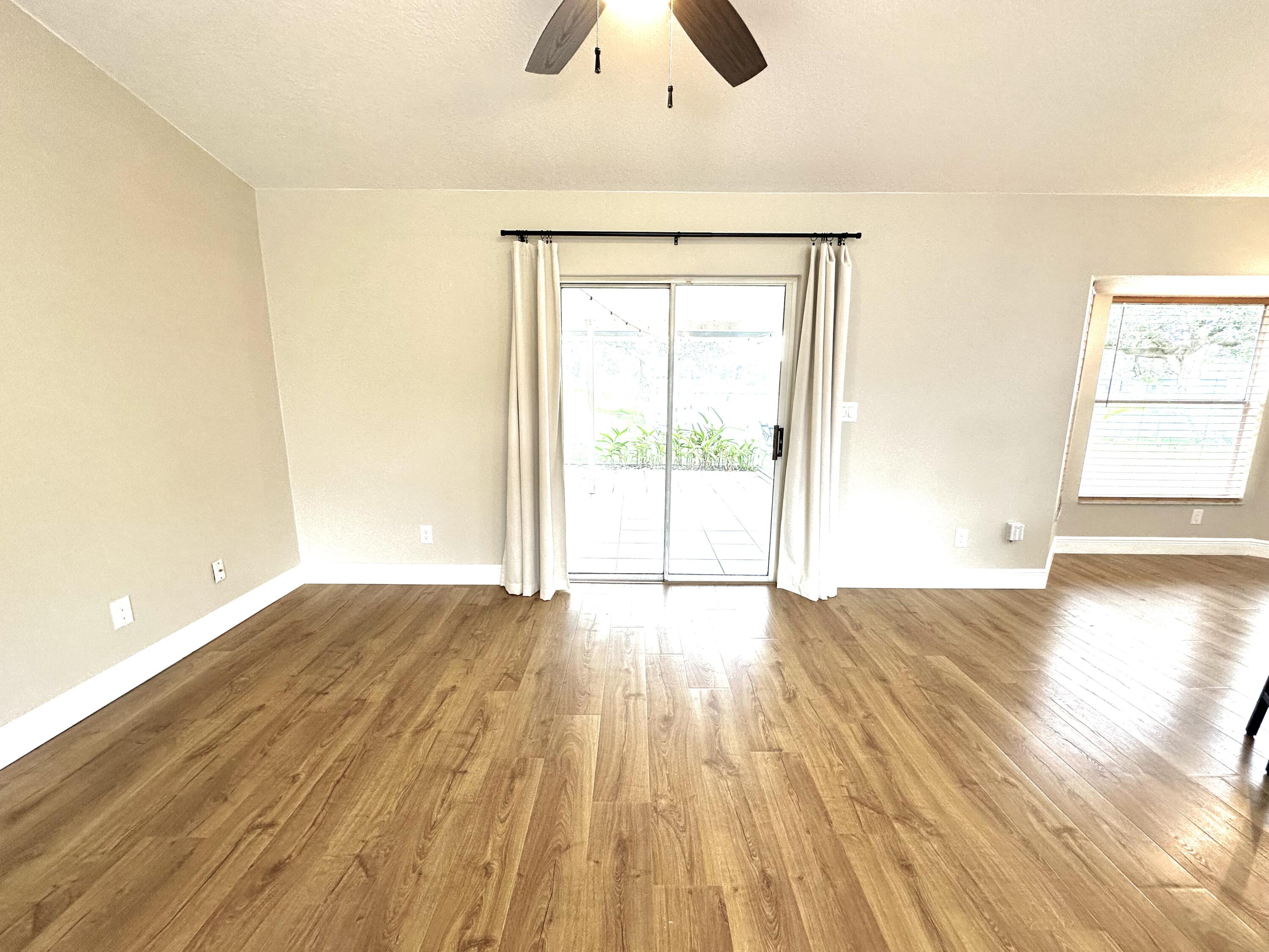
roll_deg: -0.3
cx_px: 634
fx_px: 513
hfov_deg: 102.1
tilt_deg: -10.8
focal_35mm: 14
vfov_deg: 85.7
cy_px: 476
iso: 80
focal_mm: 2.22
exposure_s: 1/120
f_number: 2.2
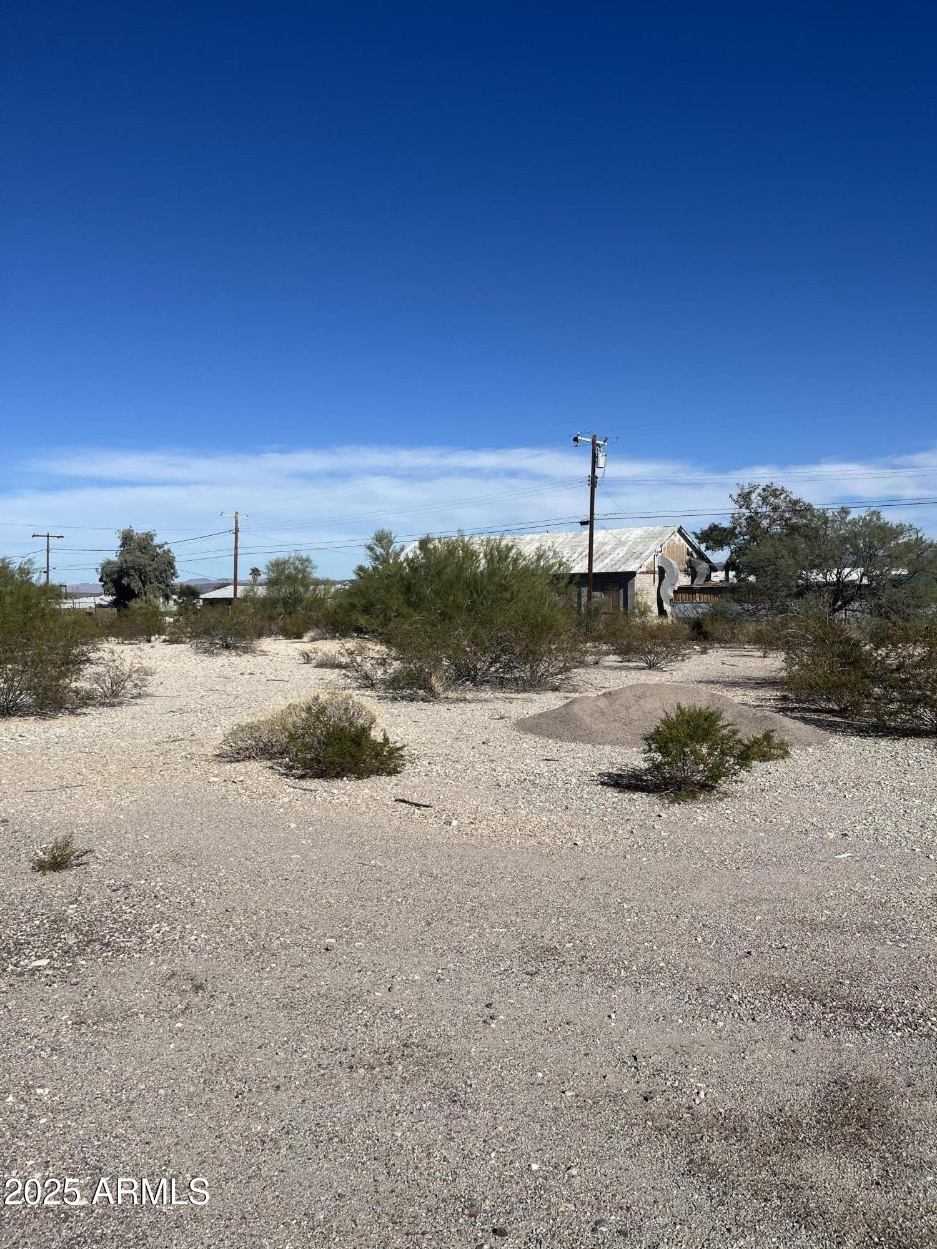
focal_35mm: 26
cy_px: 624
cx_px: 468
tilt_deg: -1.1
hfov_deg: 53.1
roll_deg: +1.1
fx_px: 938
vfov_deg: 67.3
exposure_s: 1/7353
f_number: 1.6
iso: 50
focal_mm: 5.1
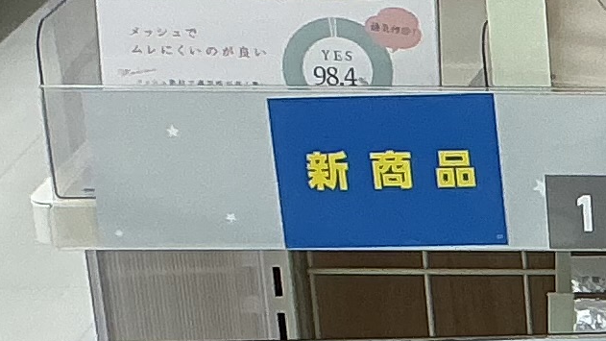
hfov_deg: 9.9
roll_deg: -1.5
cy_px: 476
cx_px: 1241
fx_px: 3246
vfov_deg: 6.0
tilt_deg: -22.4
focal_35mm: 202
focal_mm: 3
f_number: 1.8
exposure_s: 1/100
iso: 32
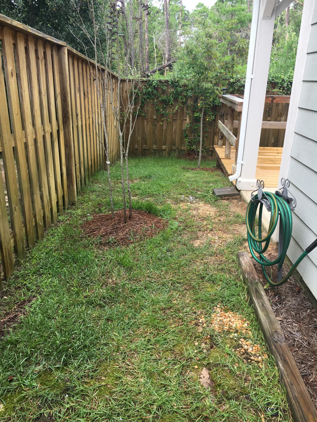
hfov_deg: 48.2
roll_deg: -1.8
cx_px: 158
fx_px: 354
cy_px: 211
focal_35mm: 29
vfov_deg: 61.7
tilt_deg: -20.8
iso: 25
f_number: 2.2
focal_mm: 4.15
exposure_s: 1/120
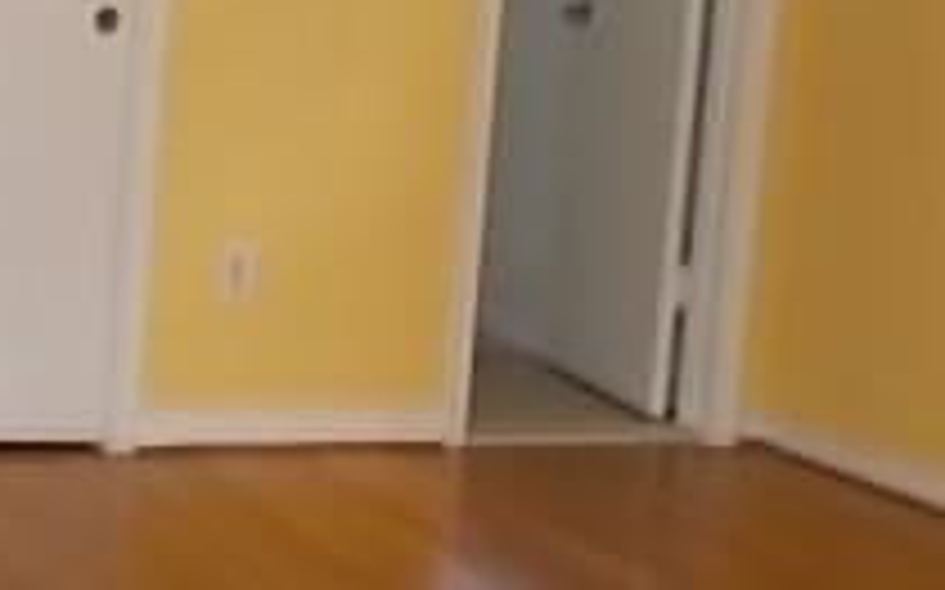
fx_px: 2497
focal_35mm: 97
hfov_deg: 20.2
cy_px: 122
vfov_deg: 13.4
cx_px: -171
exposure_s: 1/25
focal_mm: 5.3
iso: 250
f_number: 3.4
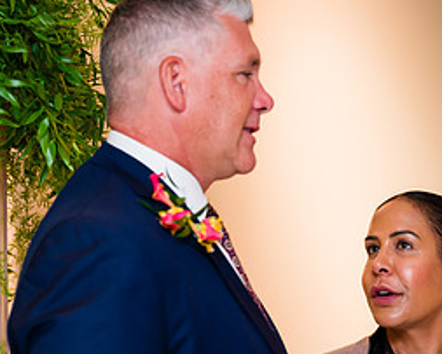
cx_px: 323
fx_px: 2410
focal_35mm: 184
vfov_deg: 8.4
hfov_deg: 10.5
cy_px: 232
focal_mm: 82
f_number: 3.2
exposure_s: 1/160
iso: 800
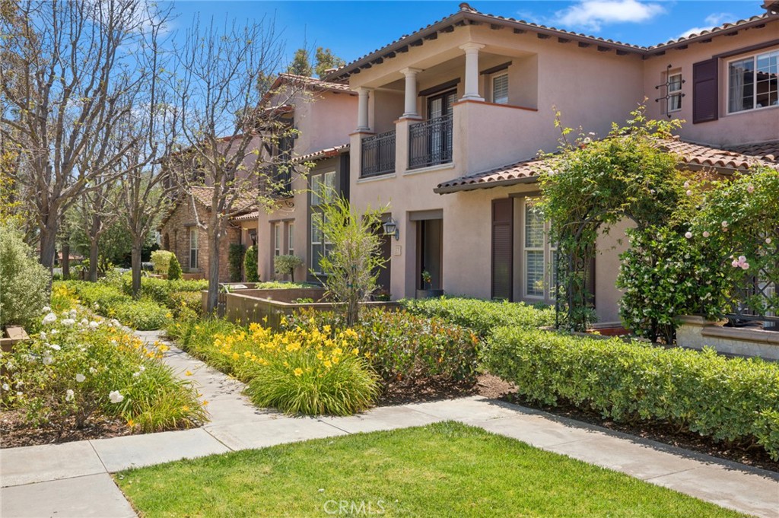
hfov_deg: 57.3
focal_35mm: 33
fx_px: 713
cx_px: 390
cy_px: 259
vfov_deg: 39.9
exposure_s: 1/60
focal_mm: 33
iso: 80
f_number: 10
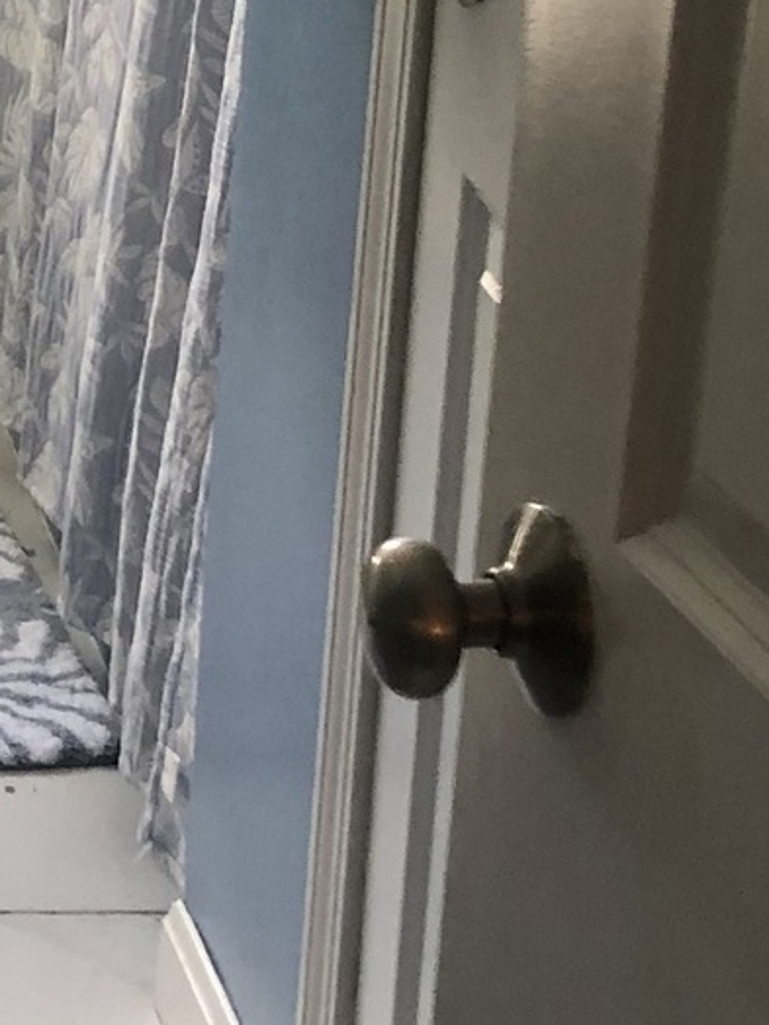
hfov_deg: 11.2
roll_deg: +1.9
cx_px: -624
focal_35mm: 123
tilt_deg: -20.6
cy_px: 176
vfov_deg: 15.9
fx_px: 3643
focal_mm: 3.99
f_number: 1.8
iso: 40
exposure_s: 1/24
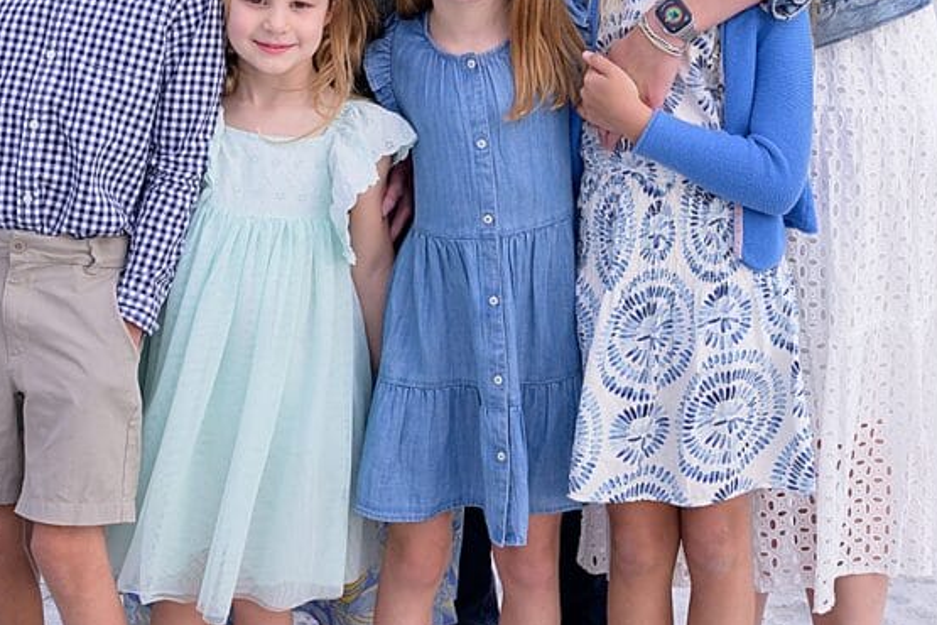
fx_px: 3331
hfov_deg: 16.0
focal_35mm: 128
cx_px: 447
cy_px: -177
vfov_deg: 10.5
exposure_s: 1/400
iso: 200
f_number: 3.5
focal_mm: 37
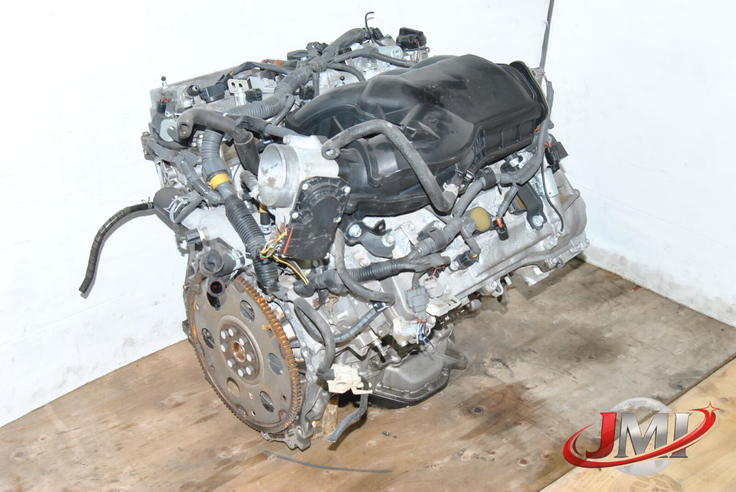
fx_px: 952
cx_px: 368
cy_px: 246
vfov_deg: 29.0
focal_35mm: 46
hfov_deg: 42.3
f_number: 9
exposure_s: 1/200
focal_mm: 31
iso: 800
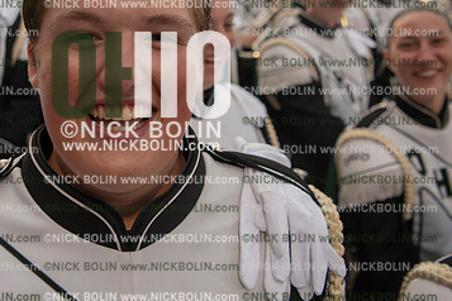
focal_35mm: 39
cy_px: 92
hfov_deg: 48.5
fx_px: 490
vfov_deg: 33.8
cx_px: 141
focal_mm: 24
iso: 800
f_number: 3.2
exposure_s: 1/125
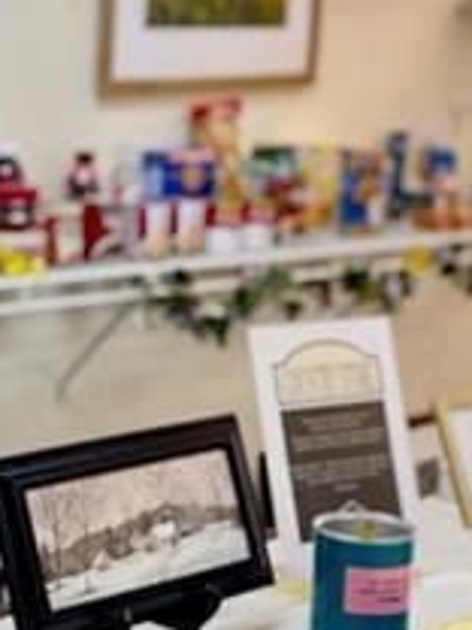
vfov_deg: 20.4
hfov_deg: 15.2
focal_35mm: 96
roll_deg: -1.9
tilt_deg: -9.2
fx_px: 1745
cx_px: 12
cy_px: 330
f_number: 1.6
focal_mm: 5.1
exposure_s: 1/120
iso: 100
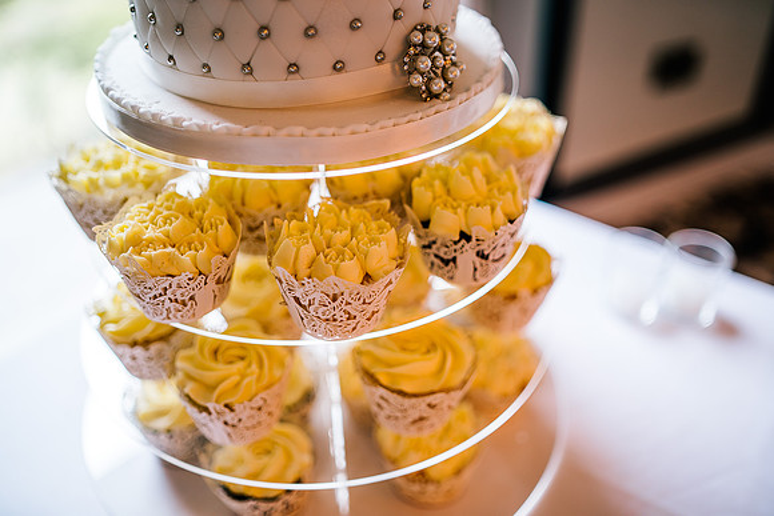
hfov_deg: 53.4
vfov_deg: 37.1
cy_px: 258
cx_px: 387
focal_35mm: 36
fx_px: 770
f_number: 1.4
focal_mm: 35
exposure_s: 1/250
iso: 200
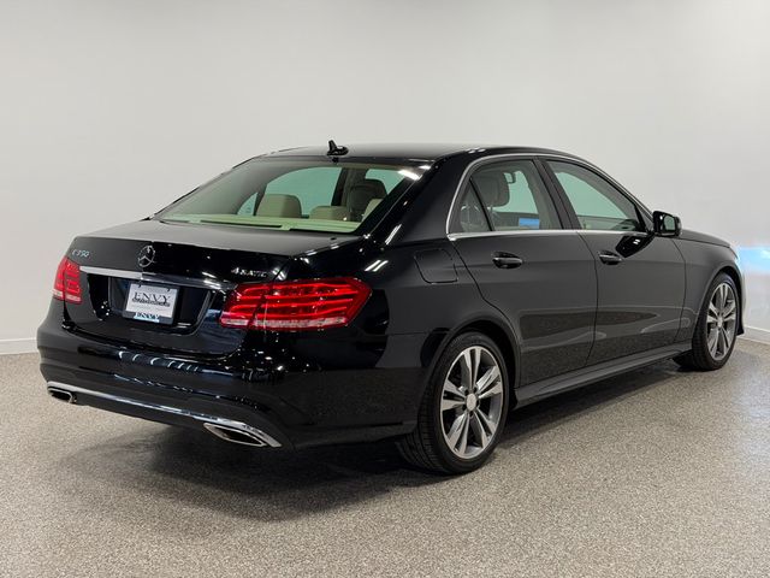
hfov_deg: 39.7
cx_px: 385
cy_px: 289
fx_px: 1068
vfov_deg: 30.3
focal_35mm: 48
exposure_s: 1/168
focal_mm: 6.76
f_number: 1.78
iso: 50
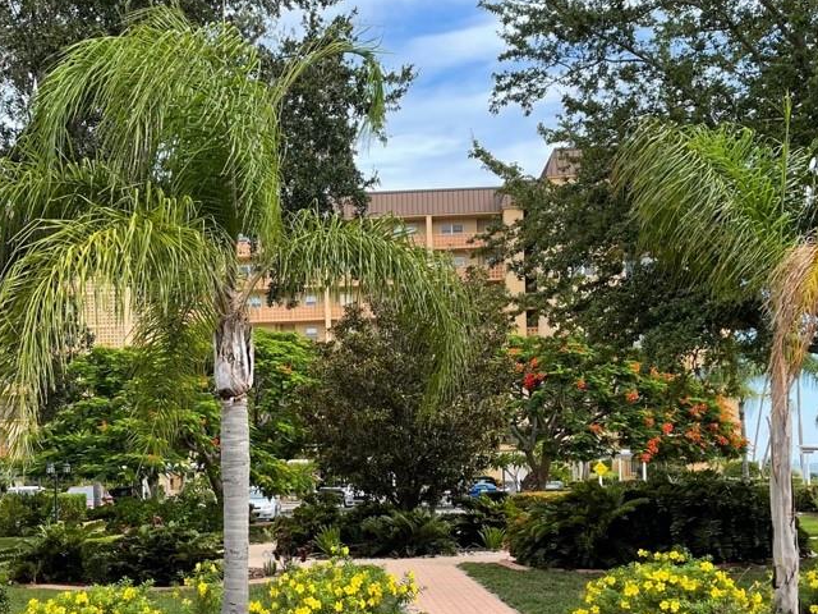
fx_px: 1229
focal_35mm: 52
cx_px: 332
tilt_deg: +0.7
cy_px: 435
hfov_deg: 36.7
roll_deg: +1.7
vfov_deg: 27.8
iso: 32
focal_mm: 5.1
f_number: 1.6
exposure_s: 1/1130
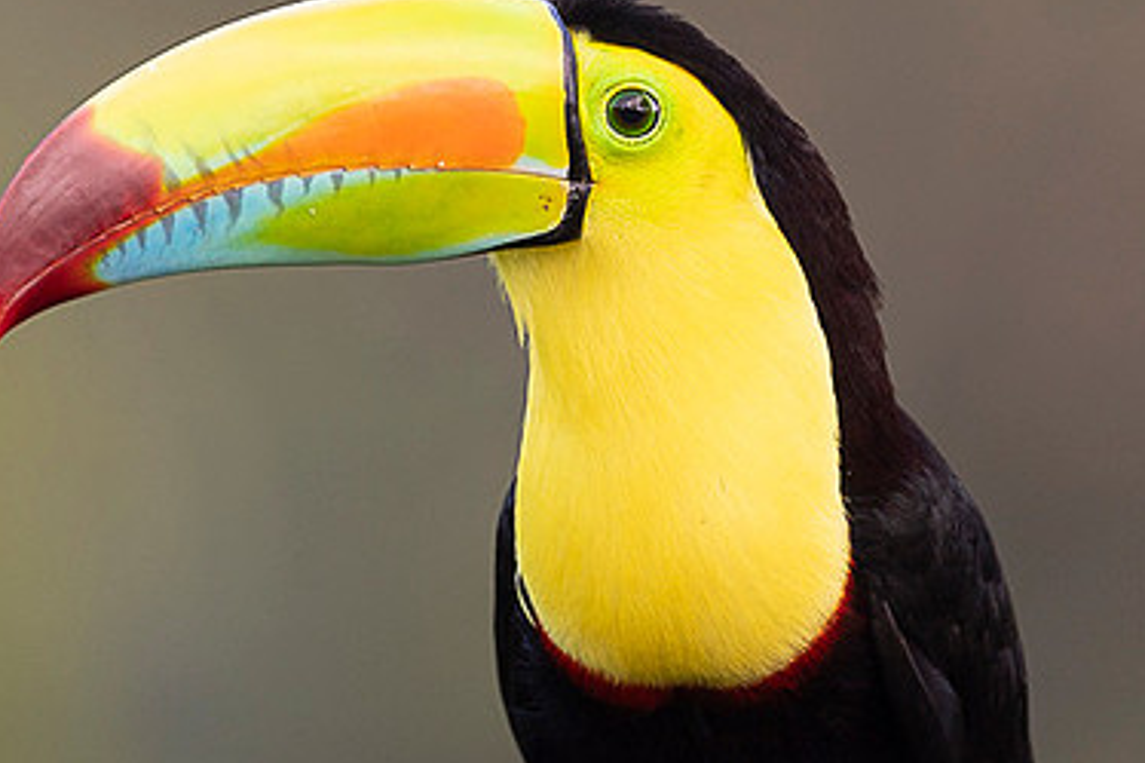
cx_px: 627
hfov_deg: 1.6
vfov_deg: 1.1
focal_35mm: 1277
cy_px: 123
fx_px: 40596
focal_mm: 560
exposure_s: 1/250
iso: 800
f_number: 5.6
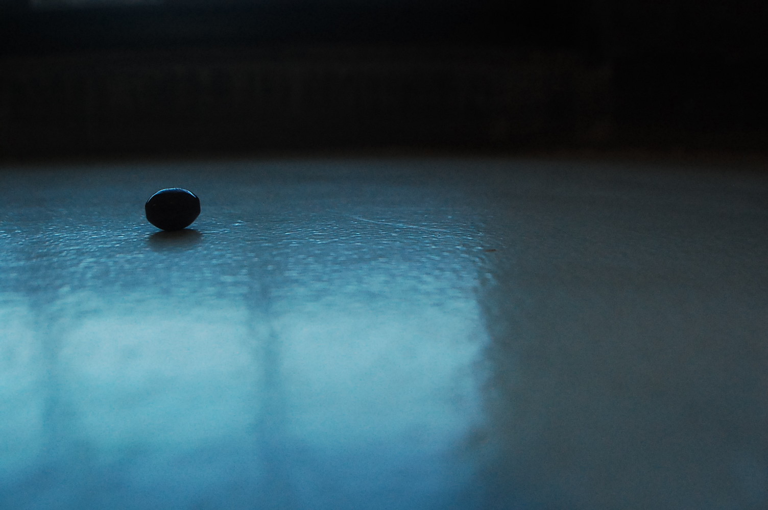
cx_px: 384
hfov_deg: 43.6
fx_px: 959
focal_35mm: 45
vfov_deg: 29.8
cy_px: 255
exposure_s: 1/320
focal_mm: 30
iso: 1600
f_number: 6.3
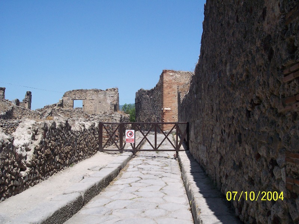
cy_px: 112
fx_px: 328
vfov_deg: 37.7
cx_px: 150
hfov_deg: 49.0
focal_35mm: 38
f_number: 4.8
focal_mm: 8
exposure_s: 1/700
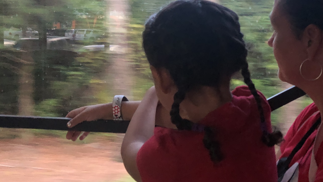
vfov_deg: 24.6
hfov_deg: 42.0
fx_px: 411
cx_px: 229
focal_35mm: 48
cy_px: 41
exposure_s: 1/5
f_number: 1.8
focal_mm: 3.99
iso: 100
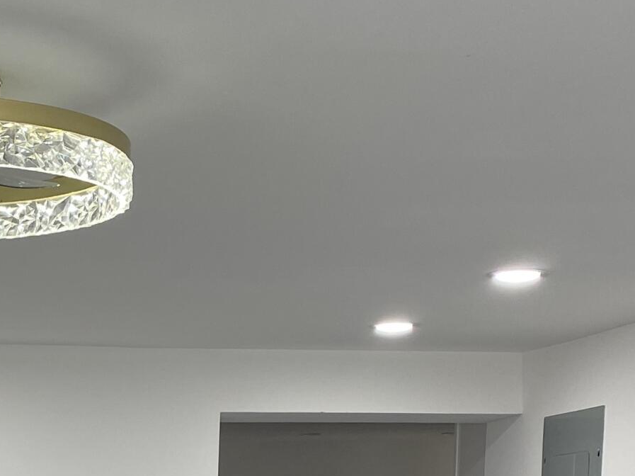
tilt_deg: -7.0
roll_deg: -0.5
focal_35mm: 87
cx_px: -25
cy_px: 755
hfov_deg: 21.6
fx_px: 1595
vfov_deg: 15.4
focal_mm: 4.25
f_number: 1.8
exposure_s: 1/120
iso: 64
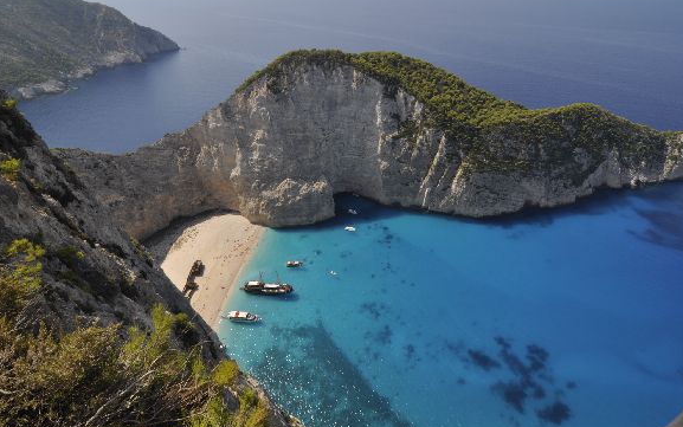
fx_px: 340
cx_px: 348
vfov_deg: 64.3
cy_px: 204
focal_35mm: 18
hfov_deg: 90.2
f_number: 10
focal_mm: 11.5
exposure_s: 1/160
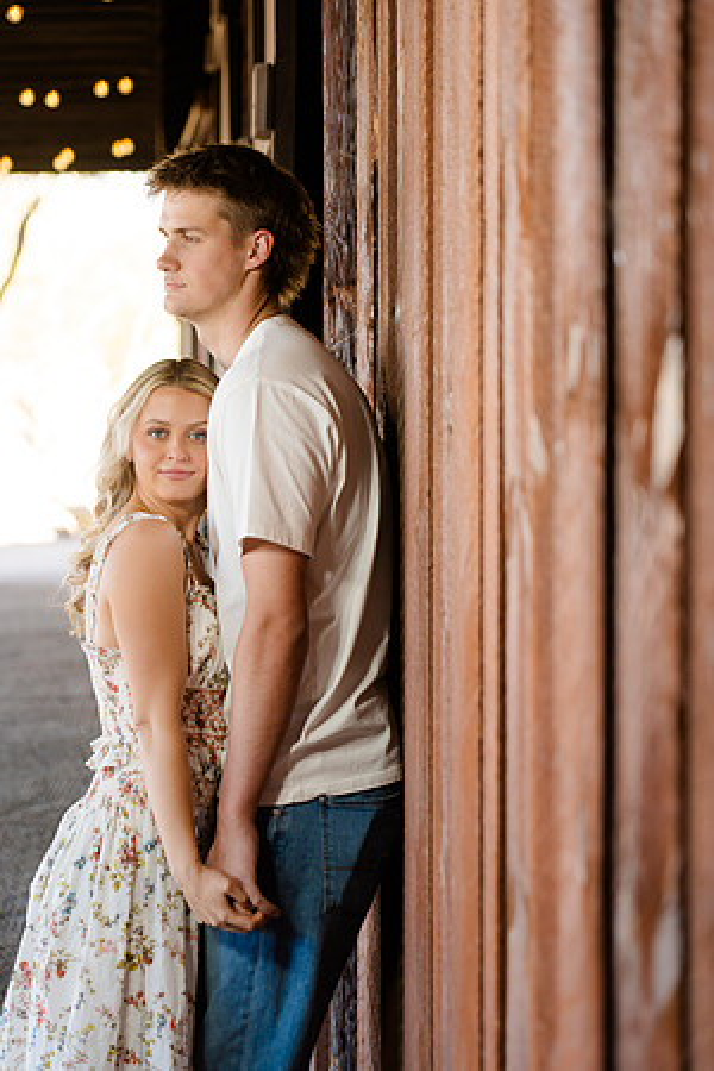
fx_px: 3124
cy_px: 536
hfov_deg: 13.0
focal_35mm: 105
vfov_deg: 19.5
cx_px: 357
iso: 640
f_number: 4
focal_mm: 105
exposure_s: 1/200
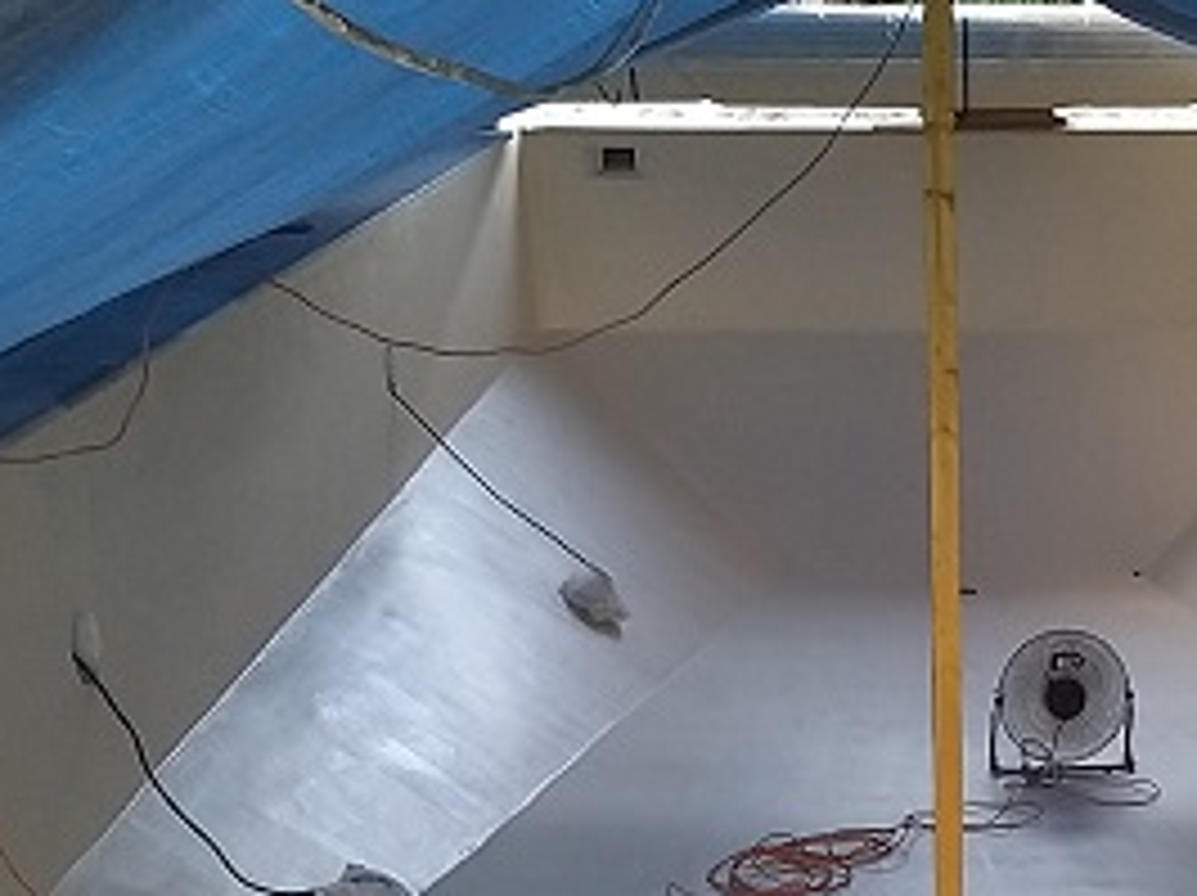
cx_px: 994
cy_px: 1009
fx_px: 2246
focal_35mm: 65
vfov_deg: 21.3
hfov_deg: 29.0
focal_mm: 3.93
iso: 125
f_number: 1.7
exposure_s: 1/50
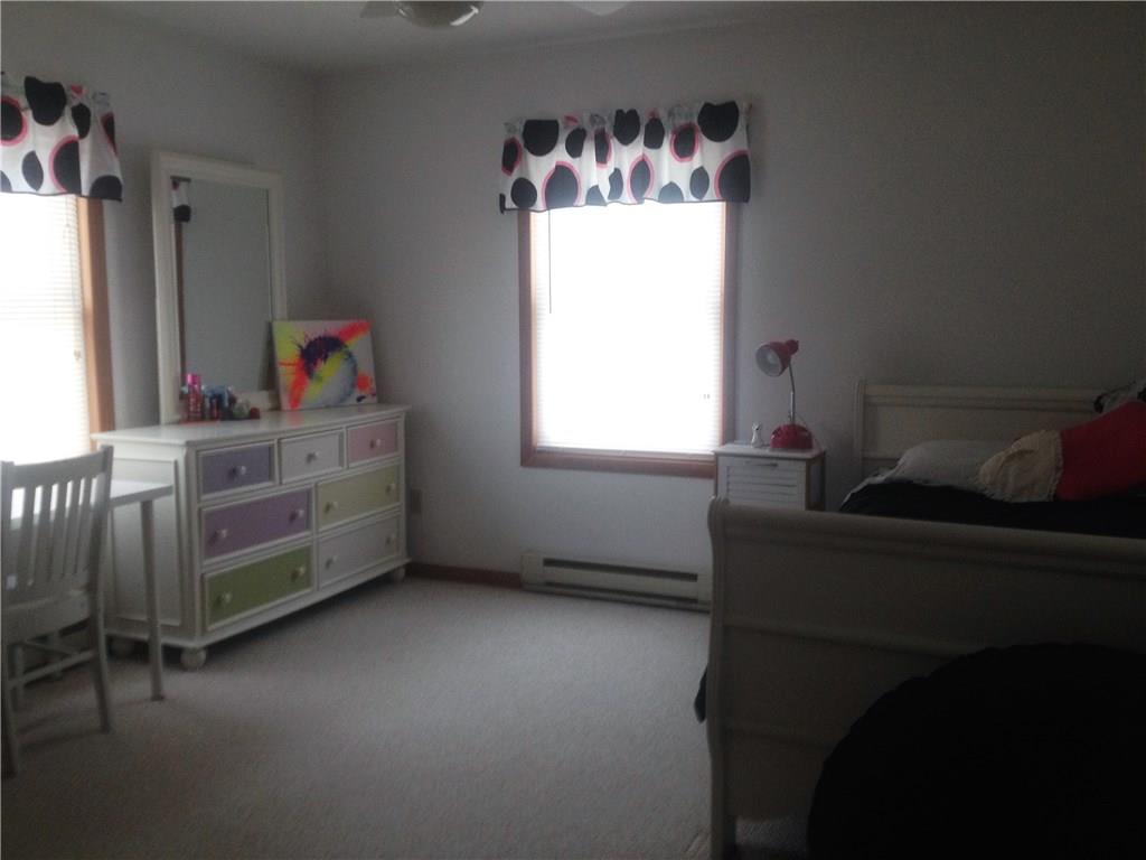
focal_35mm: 35
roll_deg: +2.5
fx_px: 1159
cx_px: 573
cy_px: 430
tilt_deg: -3.8
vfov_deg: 40.7
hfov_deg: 52.6
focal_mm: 4.28
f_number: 2.4
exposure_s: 1/20
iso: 100
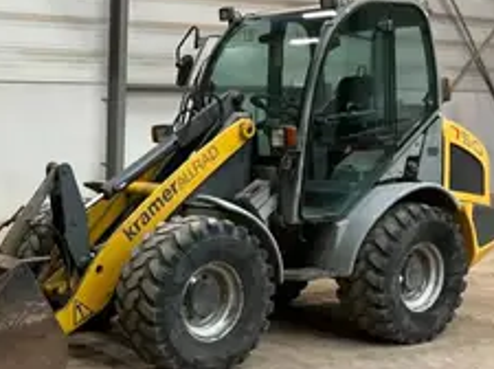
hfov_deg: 29.2
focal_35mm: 62
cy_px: 259
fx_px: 883
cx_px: -2
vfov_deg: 23.4
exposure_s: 1/60
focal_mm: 3
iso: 200
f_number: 1.8
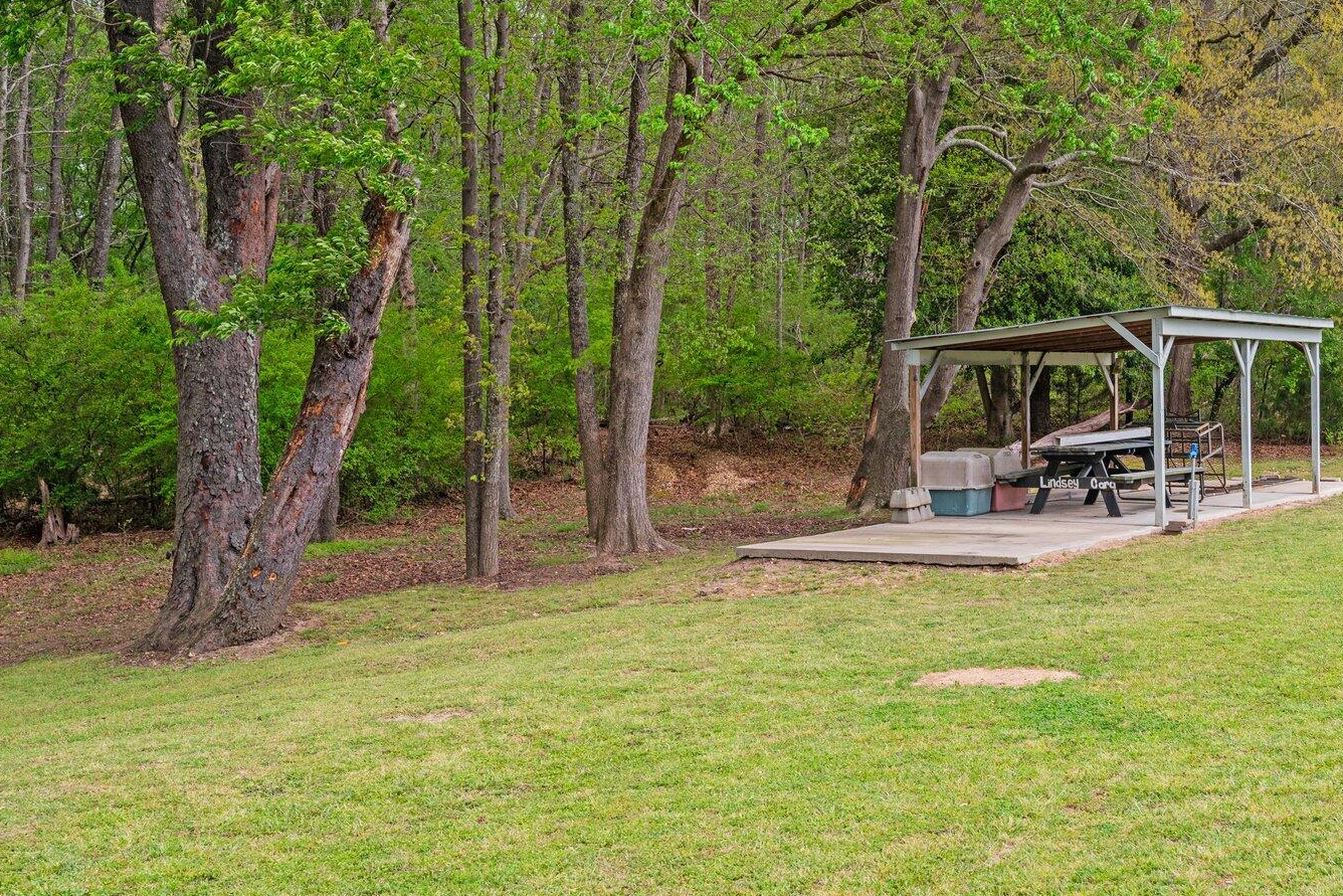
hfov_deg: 41.4
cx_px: 1018
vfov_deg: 29.2
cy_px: 371
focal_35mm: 46
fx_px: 1716
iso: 400
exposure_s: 1/160
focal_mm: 30
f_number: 8
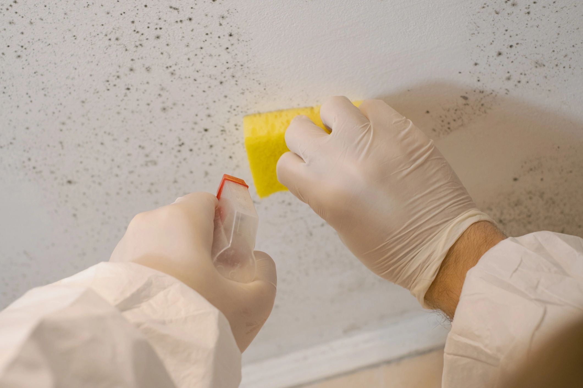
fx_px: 858
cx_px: 292
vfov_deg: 25.5
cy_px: 194
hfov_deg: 37.5
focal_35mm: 53
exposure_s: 1/125
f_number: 4
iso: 250
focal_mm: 35
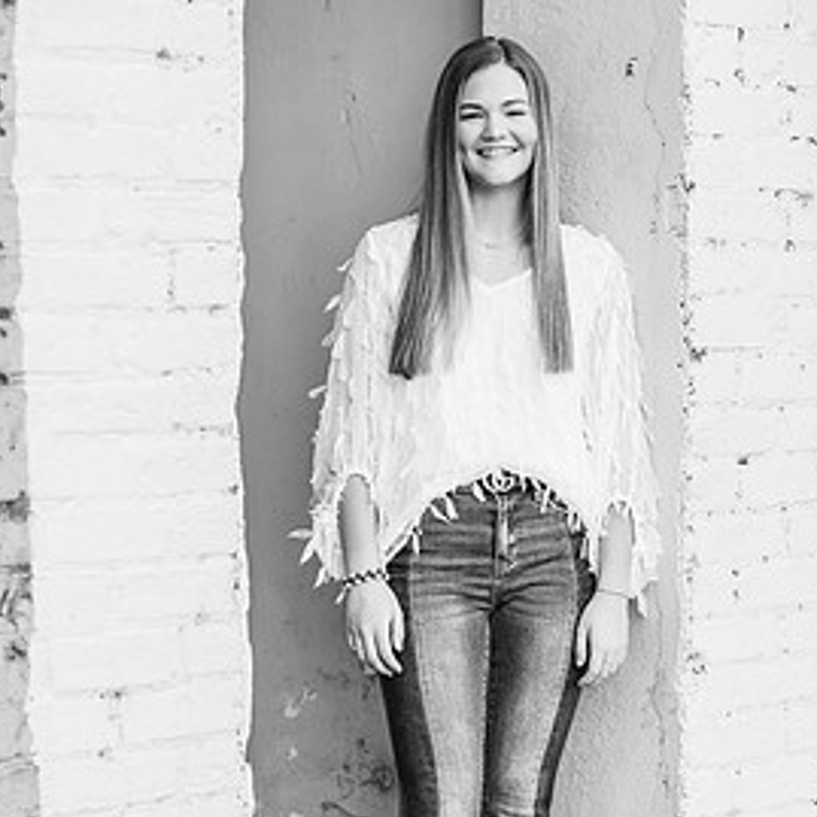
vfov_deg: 14.4
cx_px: 437
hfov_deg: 14.4
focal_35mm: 121
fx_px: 3231
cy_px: 610
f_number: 2.8
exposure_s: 1/200
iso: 200
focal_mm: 85
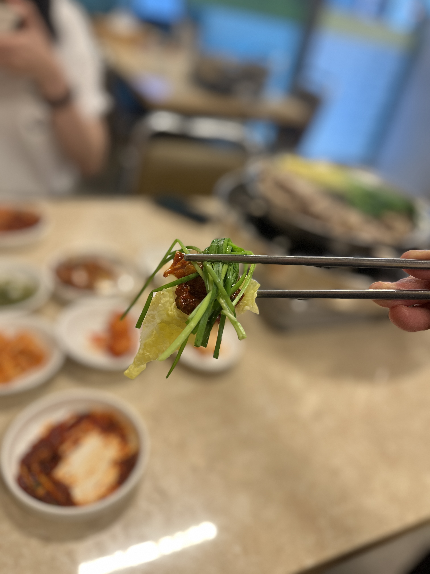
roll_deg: -13.4
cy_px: 287
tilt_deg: -34.2
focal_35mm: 26
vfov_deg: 67.3
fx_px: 431
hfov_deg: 53.1
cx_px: 215
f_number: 1.6
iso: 160
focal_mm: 5.1
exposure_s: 1/60
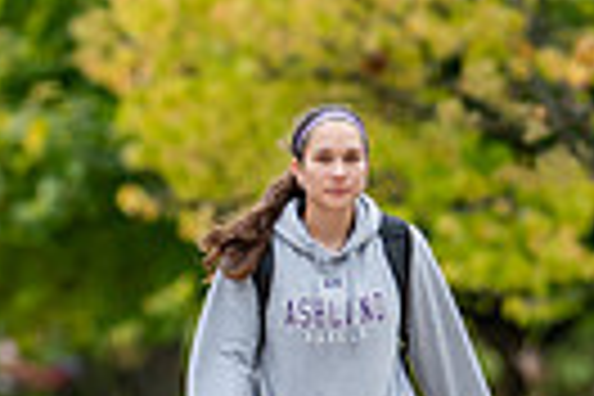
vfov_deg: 1.0
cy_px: 74
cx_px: 189
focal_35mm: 1320
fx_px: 21778
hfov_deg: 1.6
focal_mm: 300
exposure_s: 1/500
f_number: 3.5
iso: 250
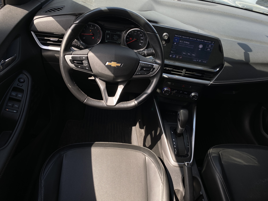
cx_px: 134
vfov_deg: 53.1
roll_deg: -13.3
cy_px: 100
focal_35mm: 26
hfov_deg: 67.3
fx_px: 201
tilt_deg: -42.1
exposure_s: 1/454
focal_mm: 4.25
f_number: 1.8
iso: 32
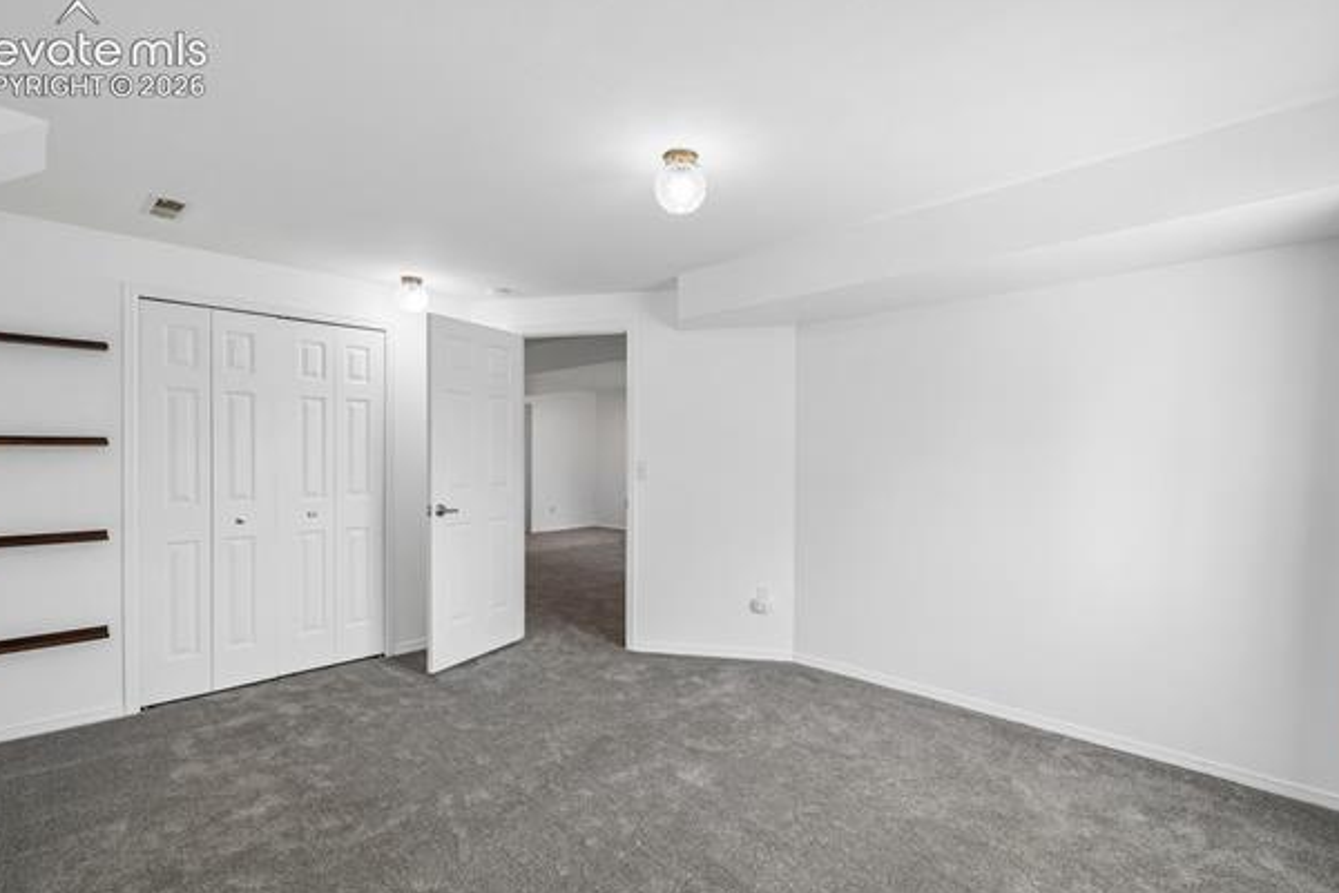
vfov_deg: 73.7
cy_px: 449
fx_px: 595
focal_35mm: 16
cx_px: 649
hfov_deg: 96.7
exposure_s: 1/30
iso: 800
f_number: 8
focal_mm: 10
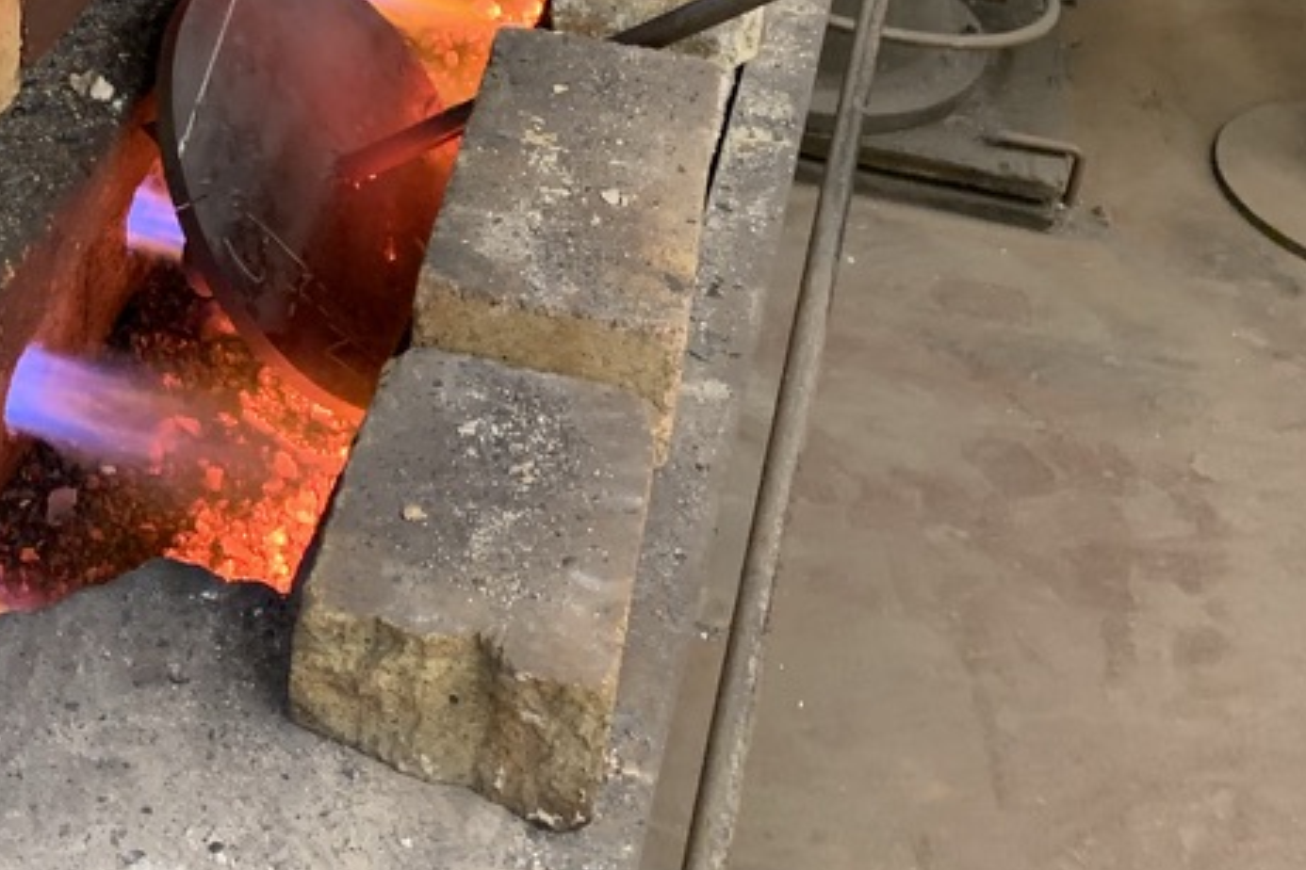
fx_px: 2176
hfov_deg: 32.8
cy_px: -105
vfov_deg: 21.4
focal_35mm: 60
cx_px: 328
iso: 400
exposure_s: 1/55
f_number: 1.8
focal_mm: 4.25
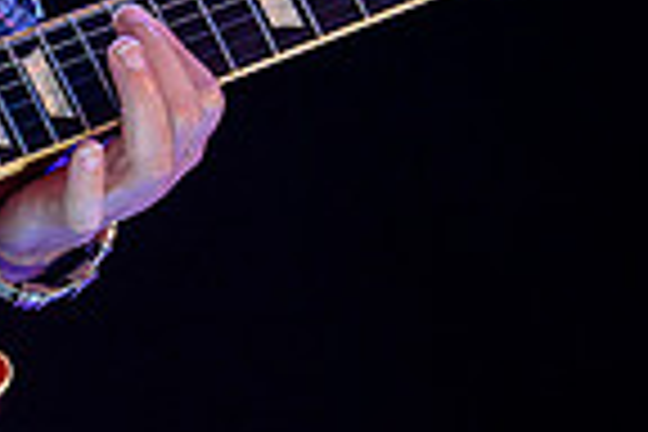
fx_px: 10547
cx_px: 225
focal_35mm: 586
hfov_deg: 3.5
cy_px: -353
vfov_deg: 2.3
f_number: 4
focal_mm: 97
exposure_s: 1/320
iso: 5000
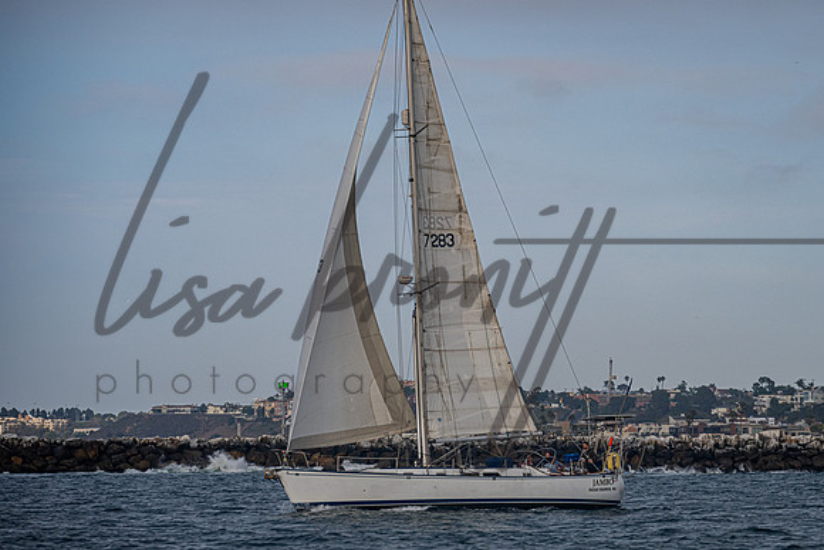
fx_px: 3979
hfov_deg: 11.8
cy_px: 263
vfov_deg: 7.9
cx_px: 507
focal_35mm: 174
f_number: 6.3
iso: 400
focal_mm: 140
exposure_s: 1/1250
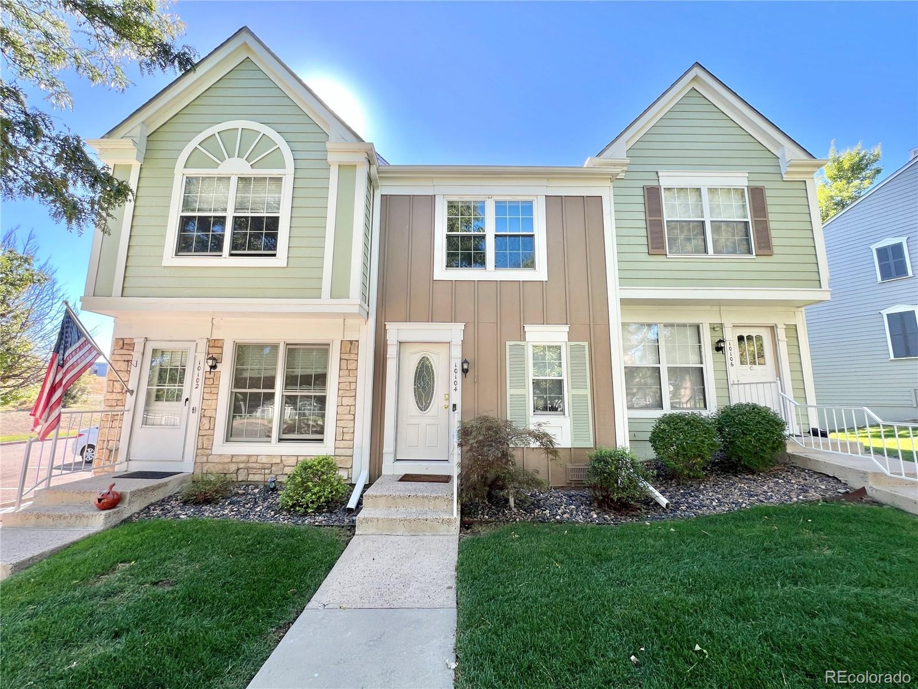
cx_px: 459
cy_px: 344
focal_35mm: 13
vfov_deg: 89.9
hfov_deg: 106.2
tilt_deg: +9.9
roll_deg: +0.1
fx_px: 345
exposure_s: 1/148
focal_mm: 1.57
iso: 32
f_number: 1.8
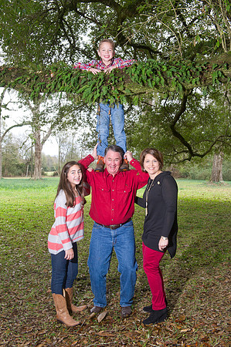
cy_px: 174
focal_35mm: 38
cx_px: 116
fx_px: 367
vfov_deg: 50.7
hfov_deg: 35.0
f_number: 7.1
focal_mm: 38
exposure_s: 1/100
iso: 800
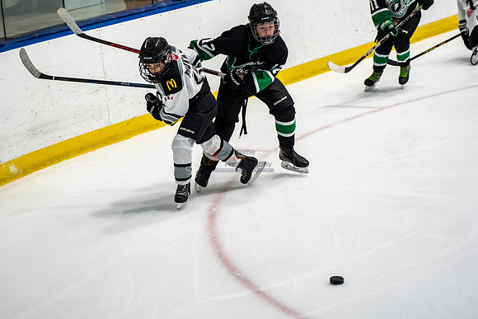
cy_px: 111
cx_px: 176
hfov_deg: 19.1
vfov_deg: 12.8
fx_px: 1421
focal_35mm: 107
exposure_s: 1/1000
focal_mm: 75
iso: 2500
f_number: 2.8
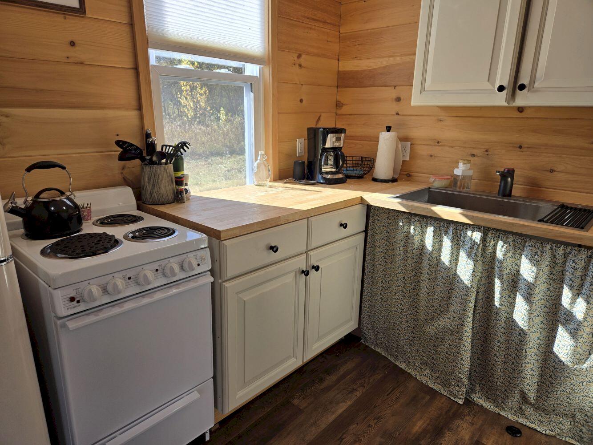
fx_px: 394
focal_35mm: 23
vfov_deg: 58.9
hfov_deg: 73.9
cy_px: 222
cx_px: 296
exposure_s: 1/371
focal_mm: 5.4
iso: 25
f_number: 1.8
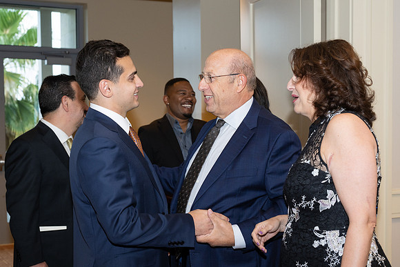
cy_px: 161
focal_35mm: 56
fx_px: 617
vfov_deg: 24.3
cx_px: 205
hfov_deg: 35.9
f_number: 5.6
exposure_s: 1/100
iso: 800
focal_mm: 46
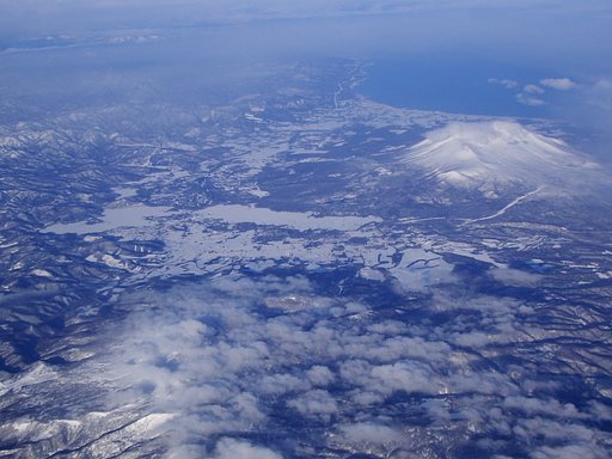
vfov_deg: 29.1
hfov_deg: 38.2
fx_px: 884
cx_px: 306
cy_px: 230
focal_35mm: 50
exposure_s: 1/640
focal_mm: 8.2
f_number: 5
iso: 80
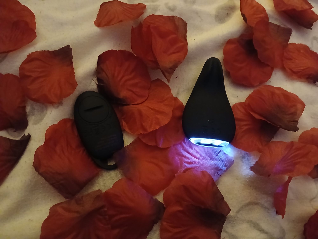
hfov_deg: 67.3
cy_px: 120
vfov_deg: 53.1
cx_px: 159
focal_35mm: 26
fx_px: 239
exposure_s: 1/10
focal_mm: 3.98
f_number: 1.8
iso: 2000
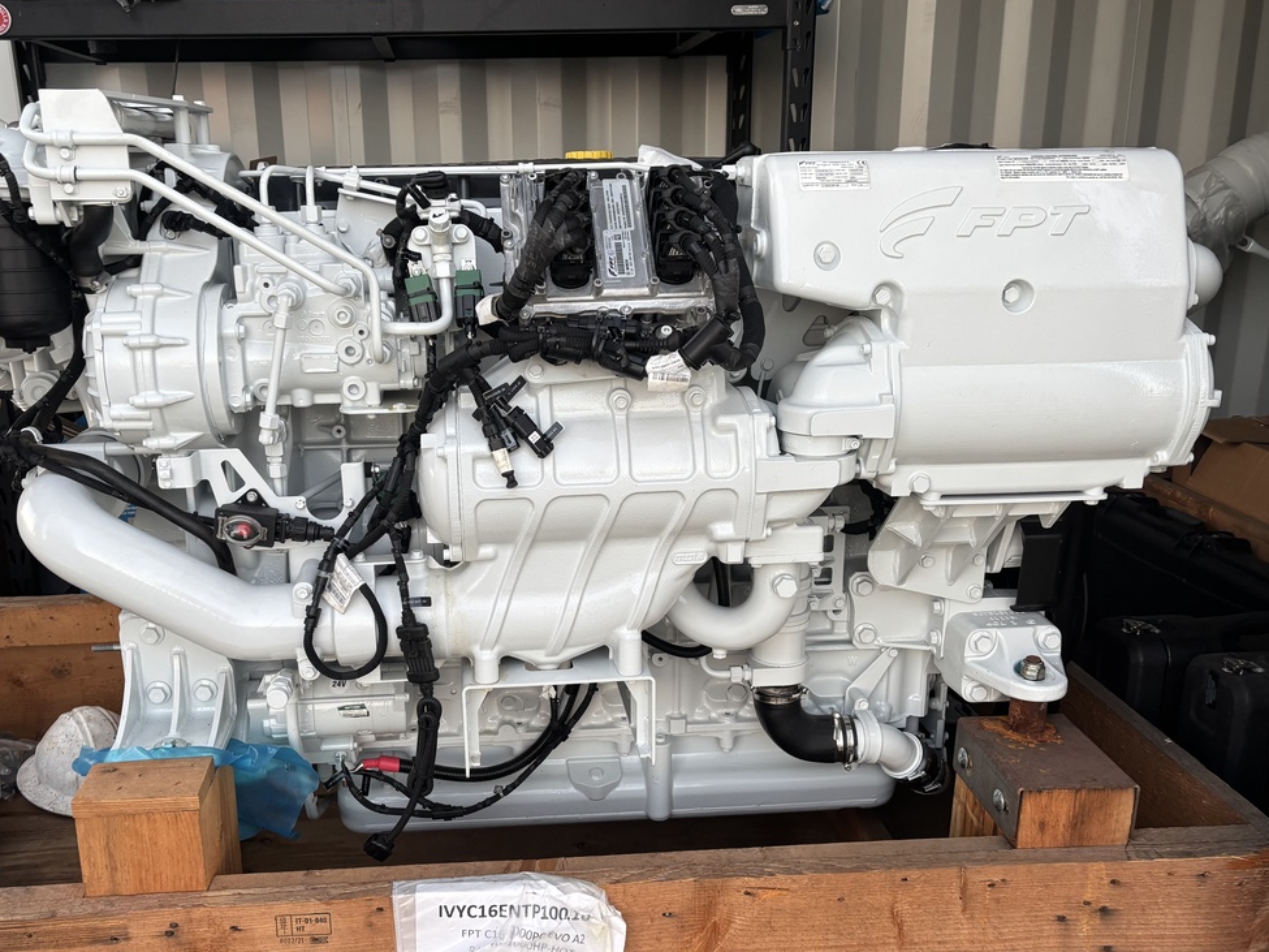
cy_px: 517
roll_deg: +1.0
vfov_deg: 44.1
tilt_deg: -14.3
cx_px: 545
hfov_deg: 56.6
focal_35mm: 32
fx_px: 1173
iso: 100
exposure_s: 1/121
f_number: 1.6
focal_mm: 5.96
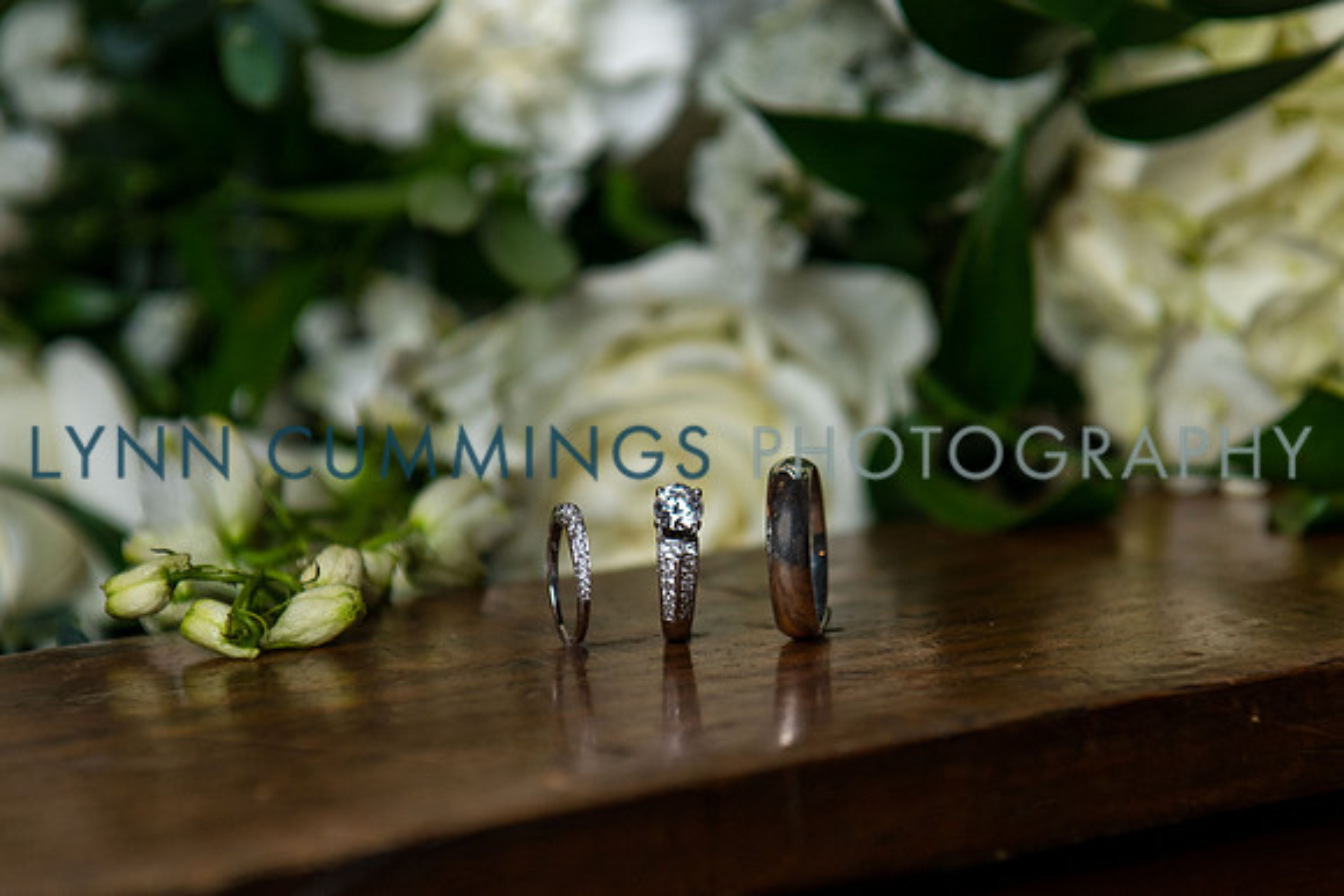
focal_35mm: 124
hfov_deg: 16.5
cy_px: 377
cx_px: 796
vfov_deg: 11.0
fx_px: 4638
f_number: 4
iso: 100
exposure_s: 1/160
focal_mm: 70
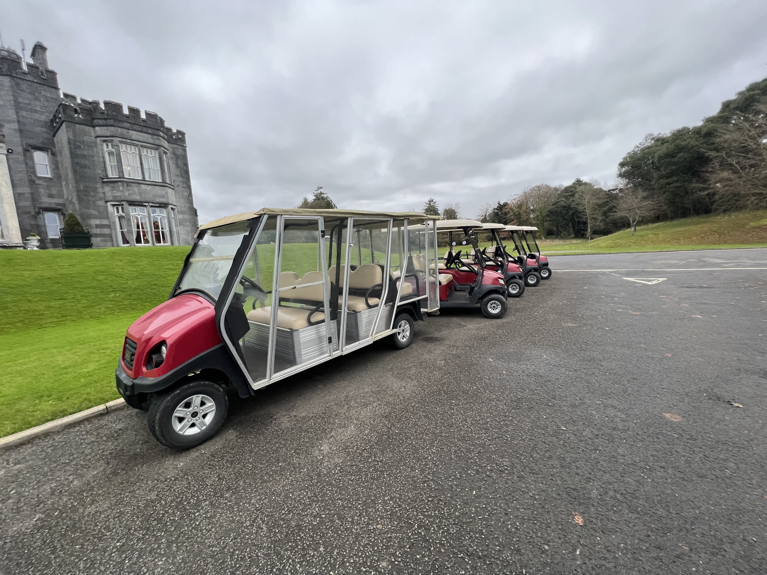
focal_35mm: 13
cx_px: 384
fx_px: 288
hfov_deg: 106.2
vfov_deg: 89.9
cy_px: 288
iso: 200
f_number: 1.8
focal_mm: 1.57
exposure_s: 1/99
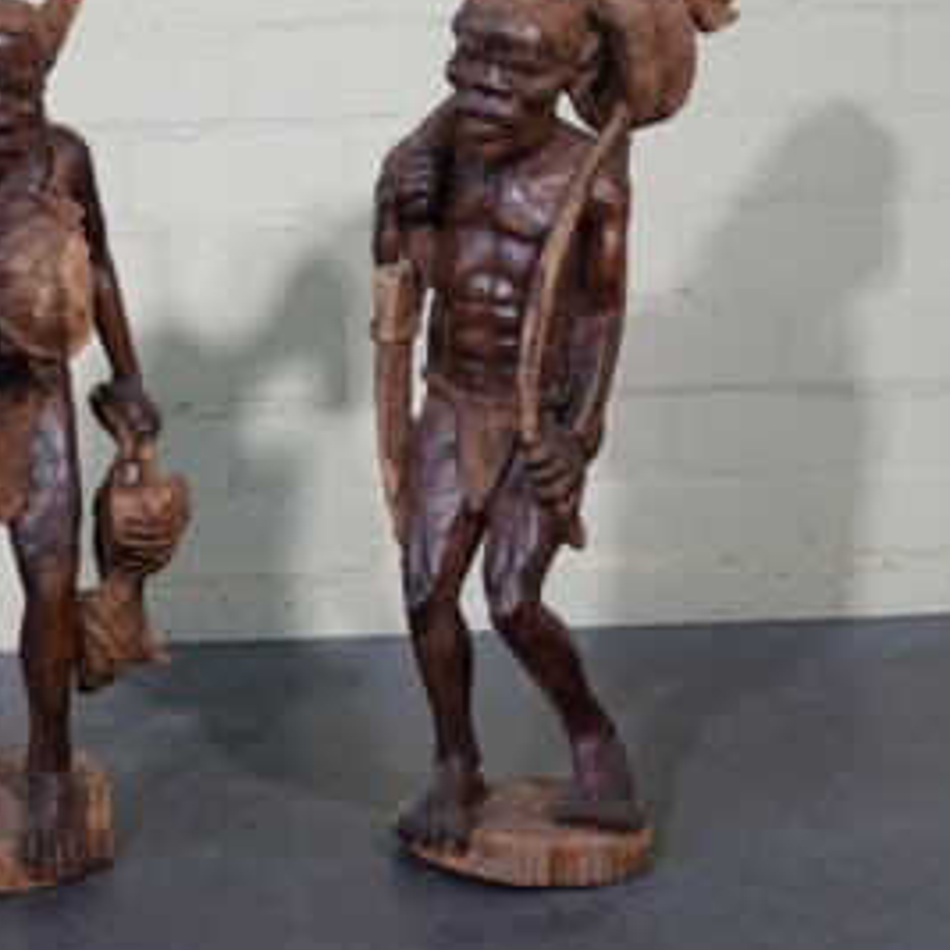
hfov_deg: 17.9
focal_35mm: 97
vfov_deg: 17.9
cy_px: 397
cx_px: 292
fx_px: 3012
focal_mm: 22.19
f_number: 3.5
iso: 100
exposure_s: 1/160
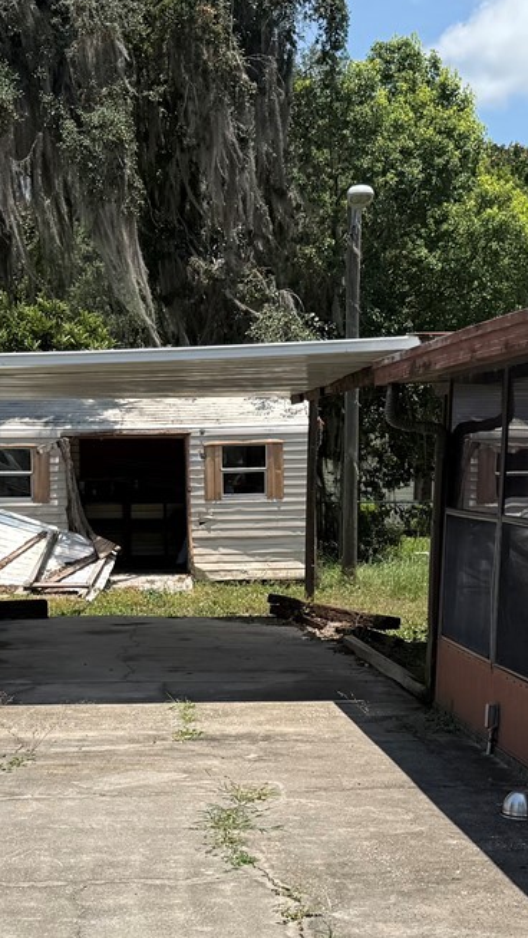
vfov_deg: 32.1
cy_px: 723
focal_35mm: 64
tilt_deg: -9.2
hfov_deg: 18.7
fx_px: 1593
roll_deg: -0.5
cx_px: 149
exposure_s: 1/4673
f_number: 1.78
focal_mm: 6.76
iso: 80
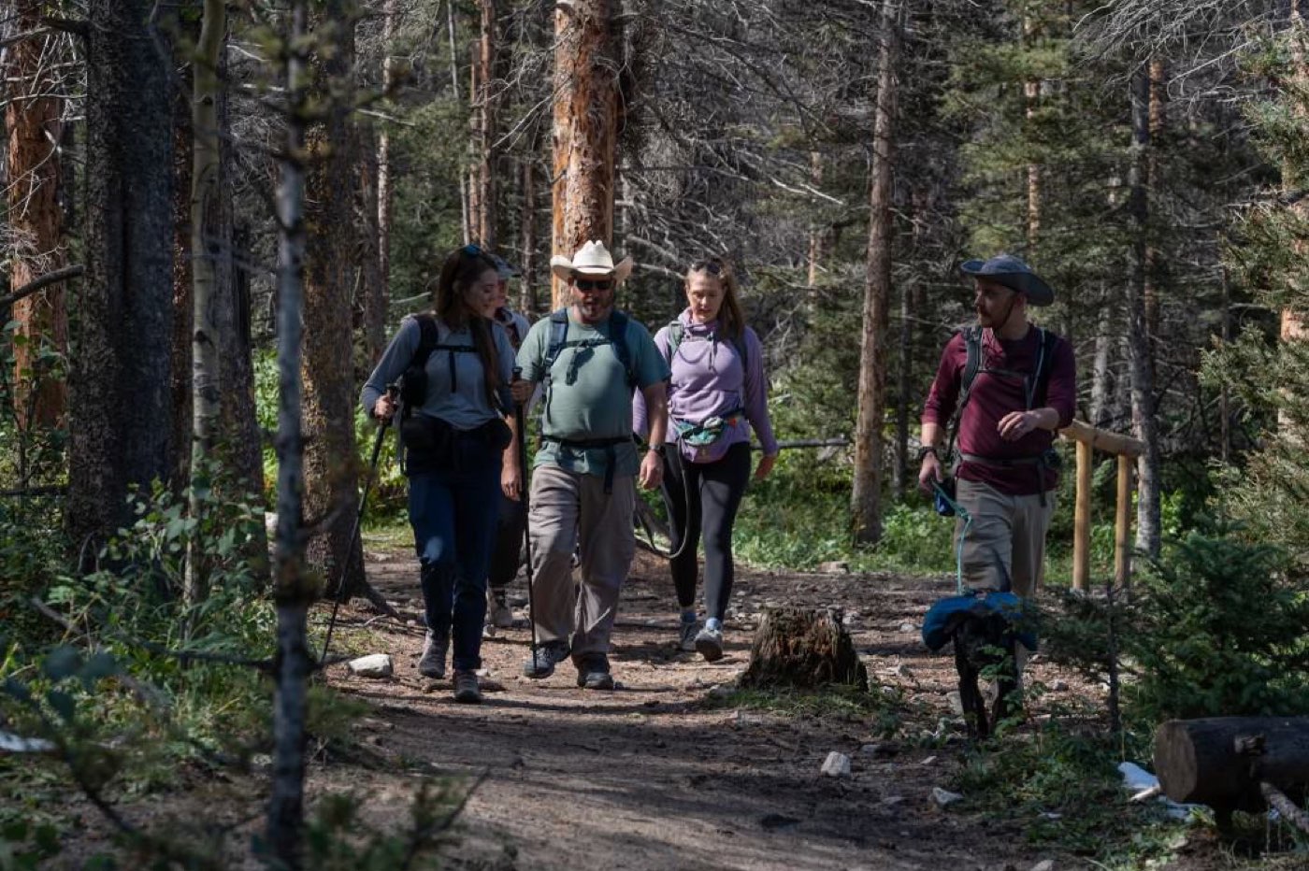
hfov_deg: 17.6
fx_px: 4216
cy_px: 436
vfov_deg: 11.8
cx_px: 654
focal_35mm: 116
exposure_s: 1/250
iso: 500
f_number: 8
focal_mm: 116
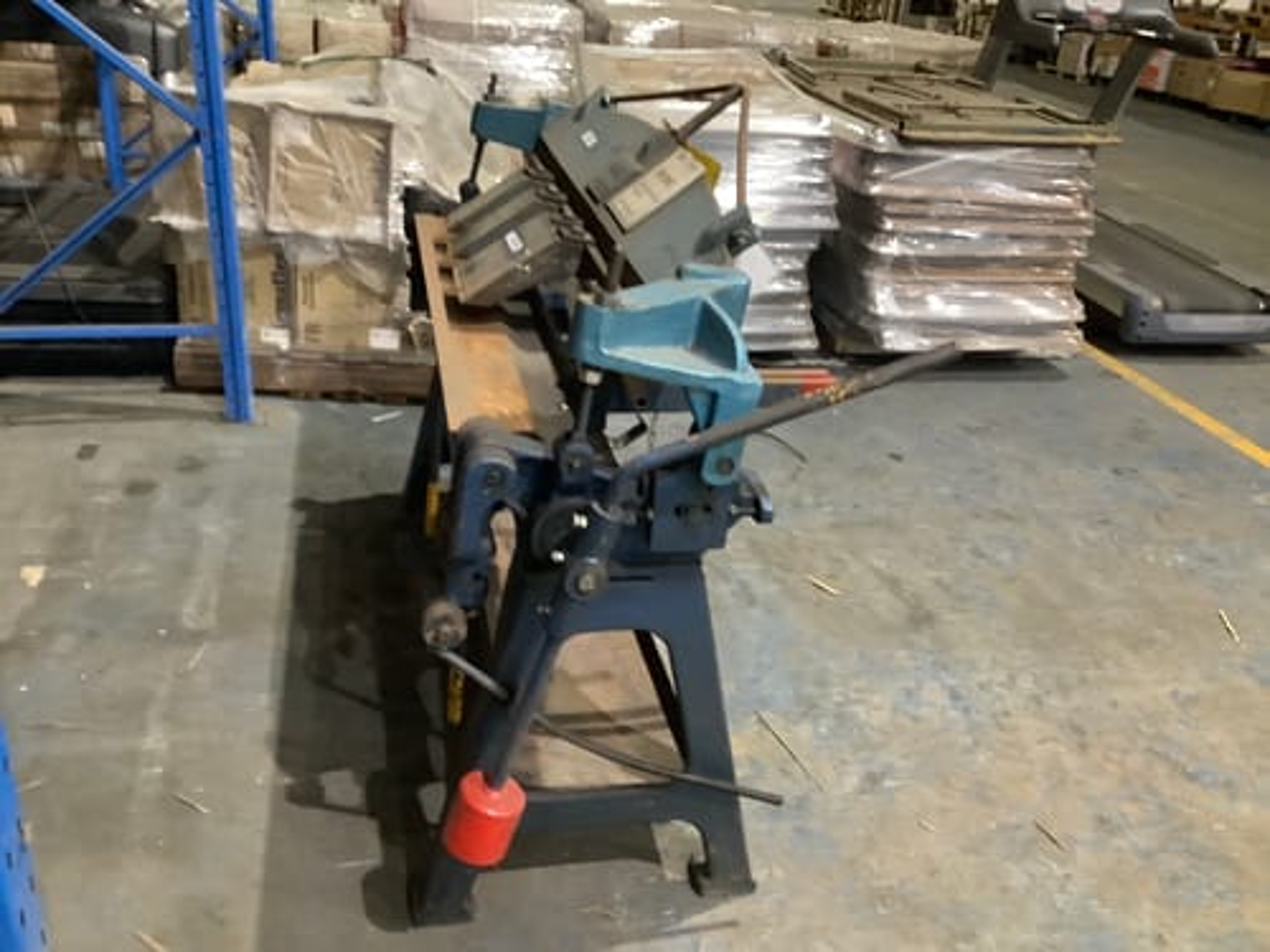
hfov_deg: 58.4
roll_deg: -2.9
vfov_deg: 45.4
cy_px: 476
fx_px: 1137
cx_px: 635
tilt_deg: -23.1
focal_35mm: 31
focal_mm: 3.3
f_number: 2.4
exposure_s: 1/25
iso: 500
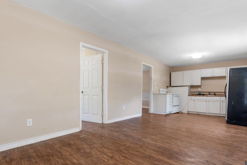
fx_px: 130
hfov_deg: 86.8
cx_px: 116
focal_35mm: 19
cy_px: 93
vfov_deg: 64.3
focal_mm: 13
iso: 250
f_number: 9
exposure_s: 8
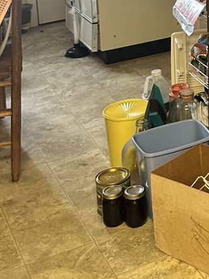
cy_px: -76
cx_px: 310
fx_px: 660
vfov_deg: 21.7
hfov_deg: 16.4
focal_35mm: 82
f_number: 1.78
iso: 250
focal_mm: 6.86
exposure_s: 1/60
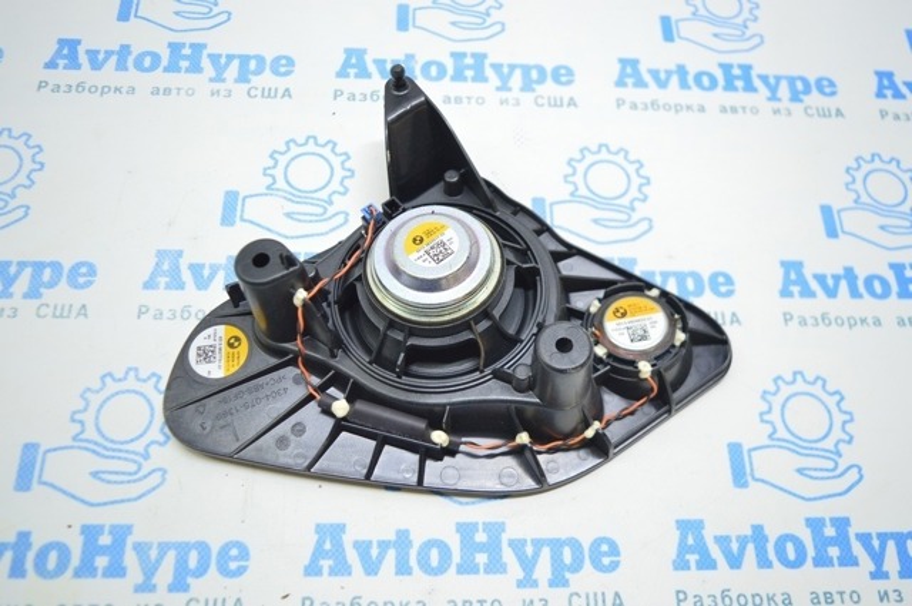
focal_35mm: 32
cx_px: 456
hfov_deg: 59.6
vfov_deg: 41.6
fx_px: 797
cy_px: 303
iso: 400
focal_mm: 21
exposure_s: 1/40
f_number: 3.8
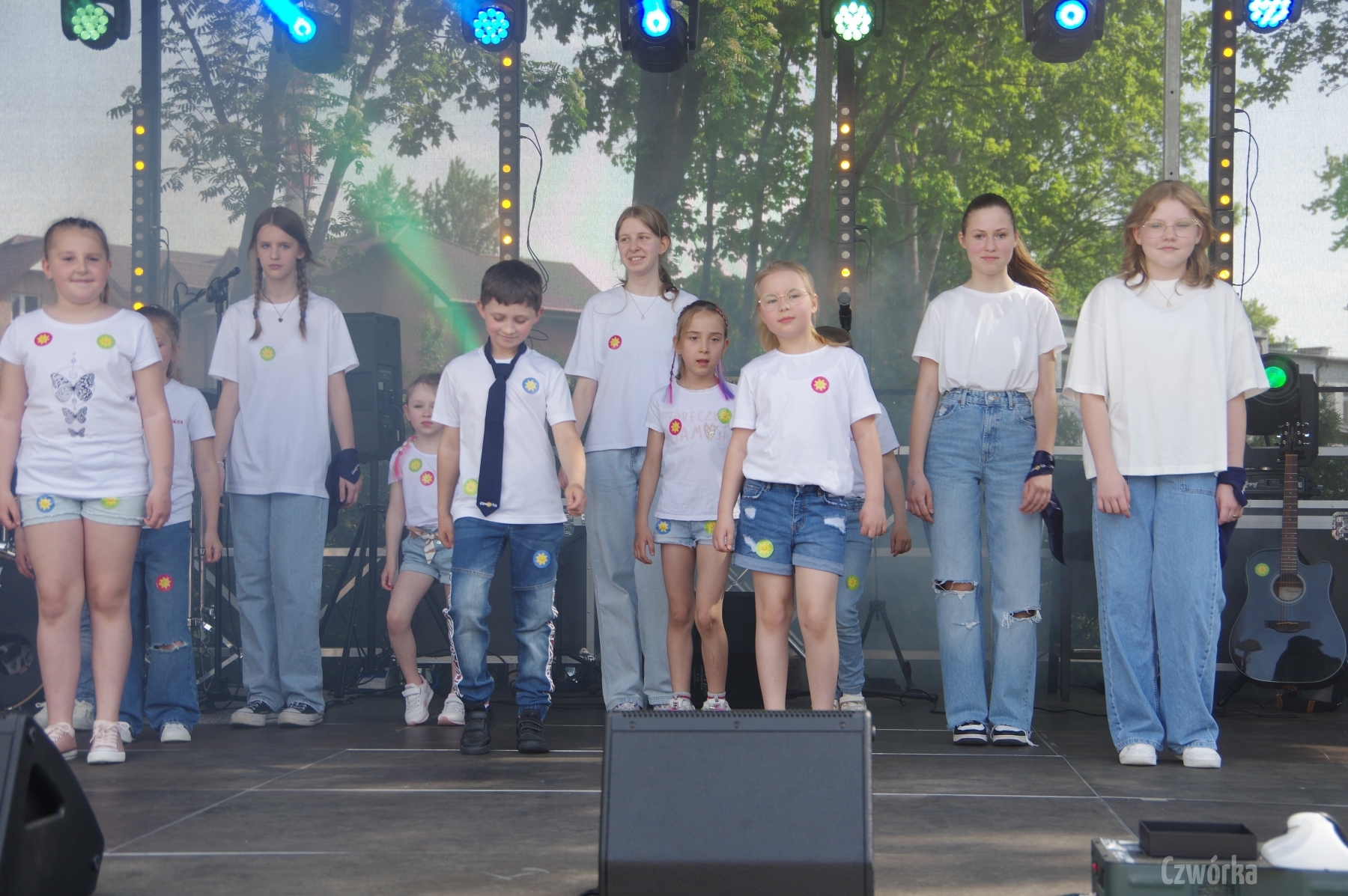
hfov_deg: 33.4
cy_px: 448
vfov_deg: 22.6
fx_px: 2245
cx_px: 674
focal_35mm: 60
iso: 200
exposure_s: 1/200
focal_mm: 40
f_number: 6.3
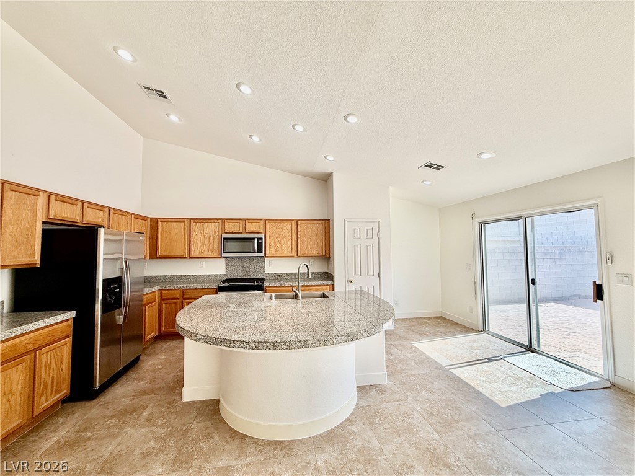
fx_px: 257
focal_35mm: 14
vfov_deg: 85.7
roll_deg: +0.2
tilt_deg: +3.4
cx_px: 318
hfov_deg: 102.1
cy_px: 238
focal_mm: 2.22
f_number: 2.2
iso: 50
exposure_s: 1/197
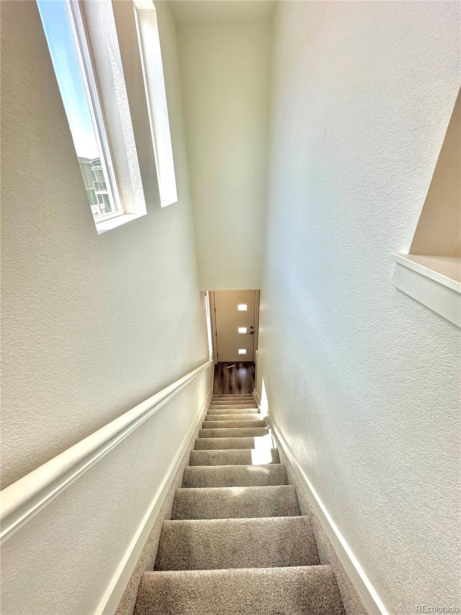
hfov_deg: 85.7
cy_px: 308
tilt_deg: -27.1
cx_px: 230
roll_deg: +0.7
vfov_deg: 102.1
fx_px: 249
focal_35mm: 14
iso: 40
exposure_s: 1/201
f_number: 2.2
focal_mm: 2.22
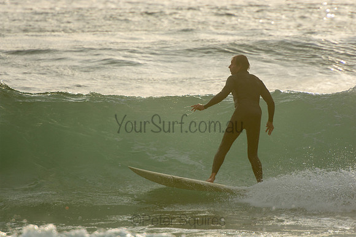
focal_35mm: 600
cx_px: 178
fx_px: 5934
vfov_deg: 2.3
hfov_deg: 3.4
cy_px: 118
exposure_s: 1/1000
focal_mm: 400
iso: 200
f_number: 5.6
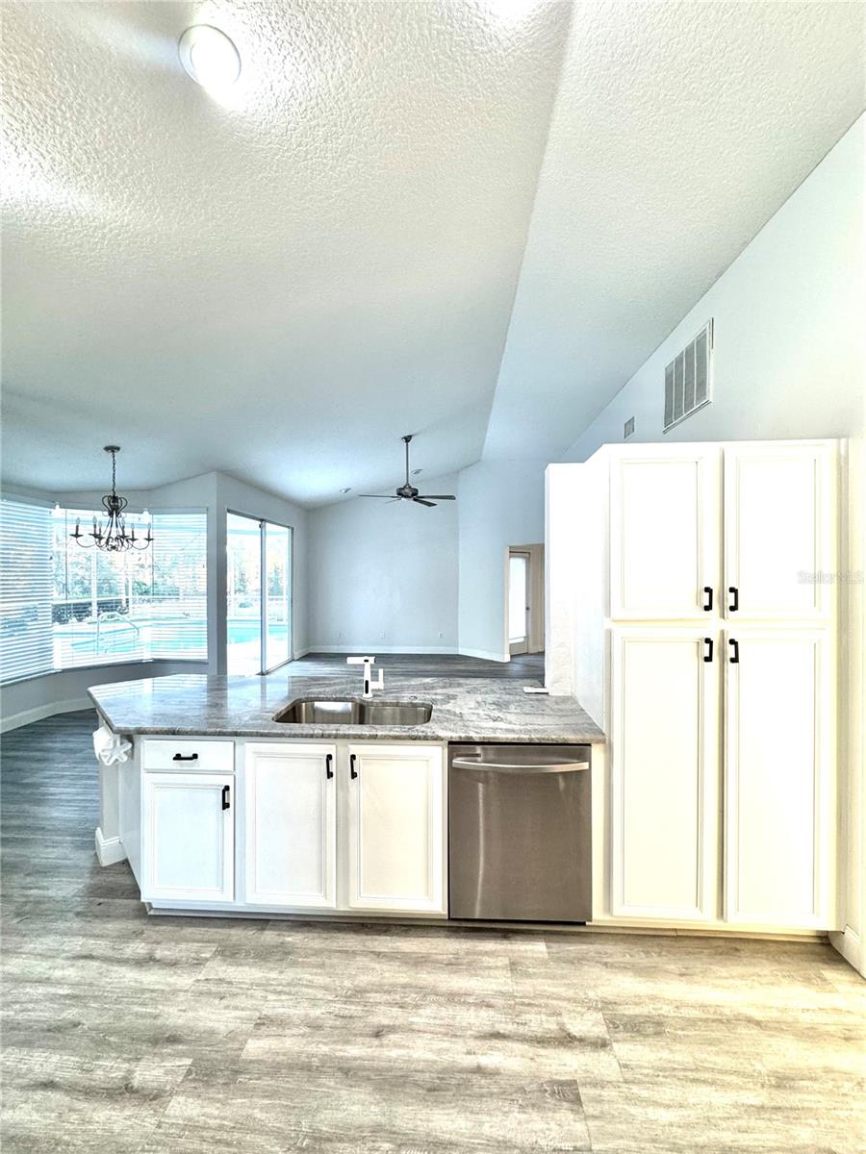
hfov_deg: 85.7
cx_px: 433
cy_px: 577
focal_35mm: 14
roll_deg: +0.0
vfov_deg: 102.1
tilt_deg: +0.4
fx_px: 467
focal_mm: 2.22
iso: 160
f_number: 2.2
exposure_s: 1/60
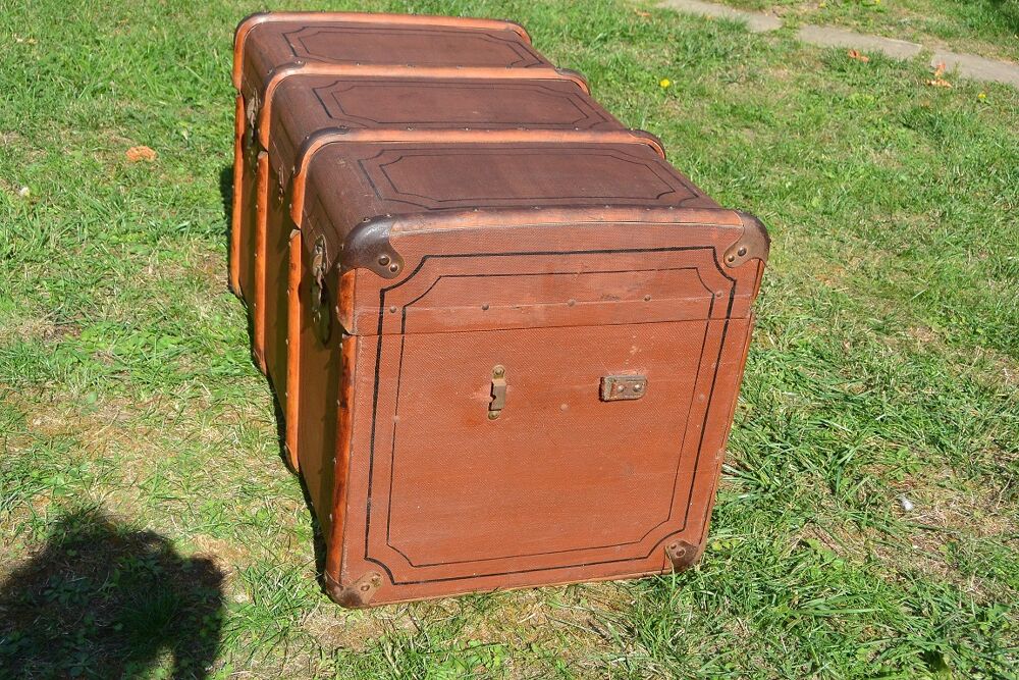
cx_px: 510
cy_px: 340
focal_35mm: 45
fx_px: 1274
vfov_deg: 29.9
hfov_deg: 43.6
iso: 160
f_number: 5
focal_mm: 16.9
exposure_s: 1/800
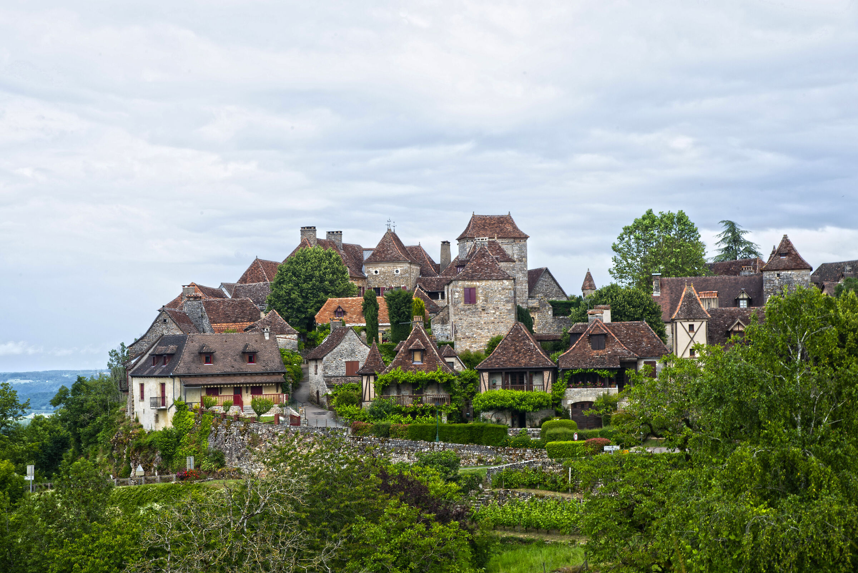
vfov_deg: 17.5
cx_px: 429
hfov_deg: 26.0
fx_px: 1860
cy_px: 286
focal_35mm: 78
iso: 100
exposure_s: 1/30
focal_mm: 78
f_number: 18
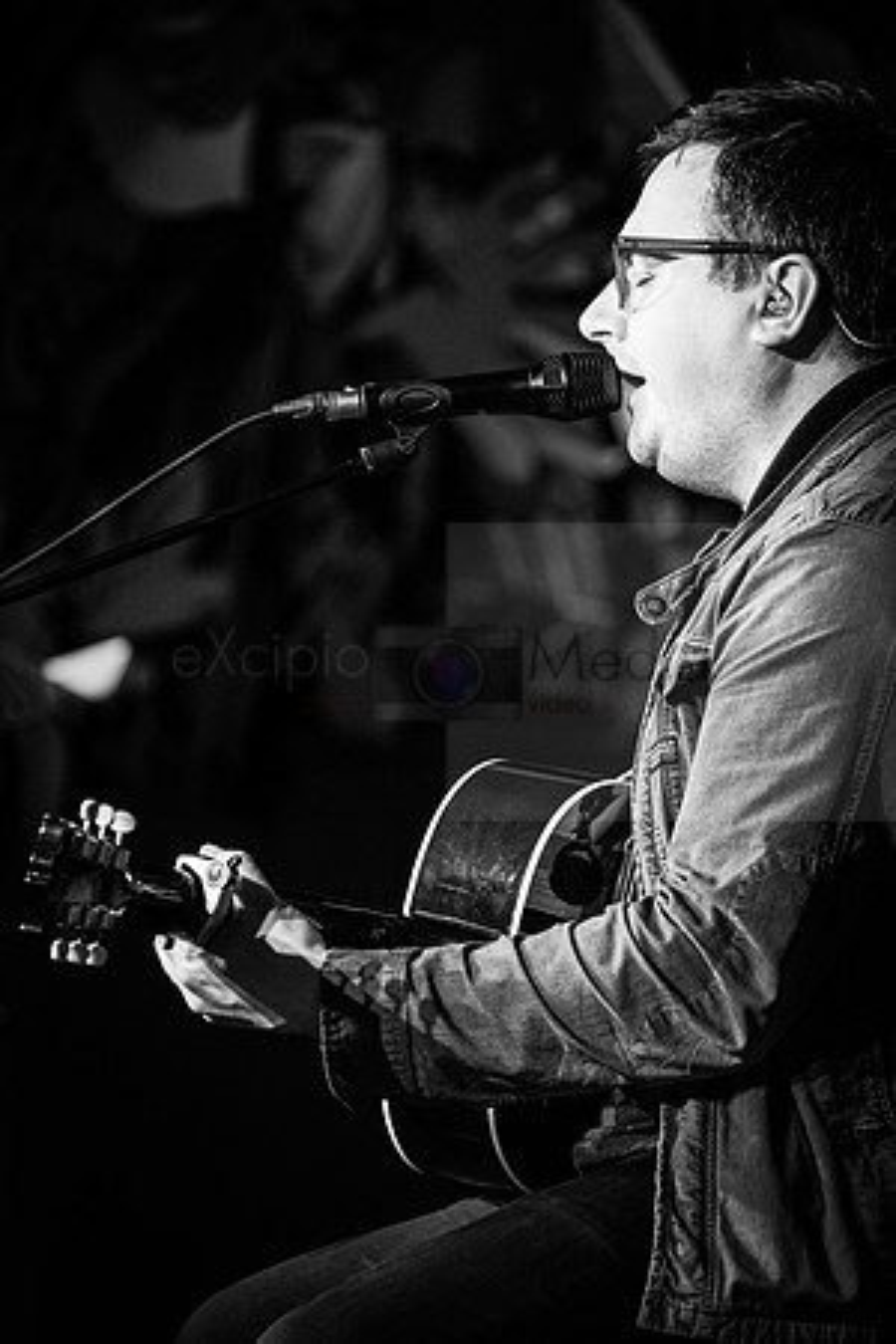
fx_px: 11871
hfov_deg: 4.3
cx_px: 448
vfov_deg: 6.5
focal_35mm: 318
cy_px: 672
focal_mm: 318
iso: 4000
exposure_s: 1/125
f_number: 5.6
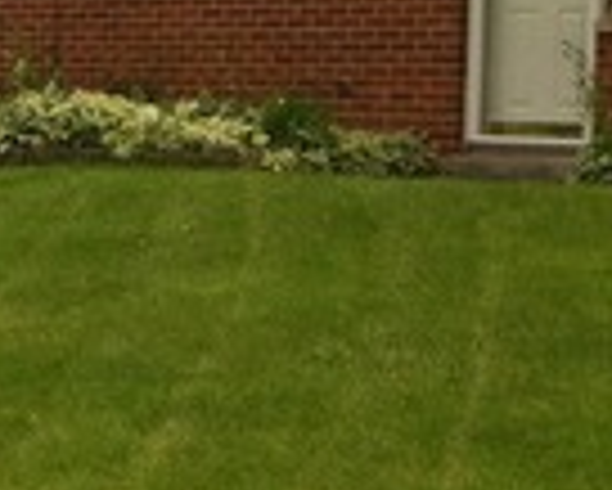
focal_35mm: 160
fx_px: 2900
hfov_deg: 12.0
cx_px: 194
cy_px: 148
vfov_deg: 9.7
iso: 80
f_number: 2.8
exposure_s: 1/750
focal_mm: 3.85
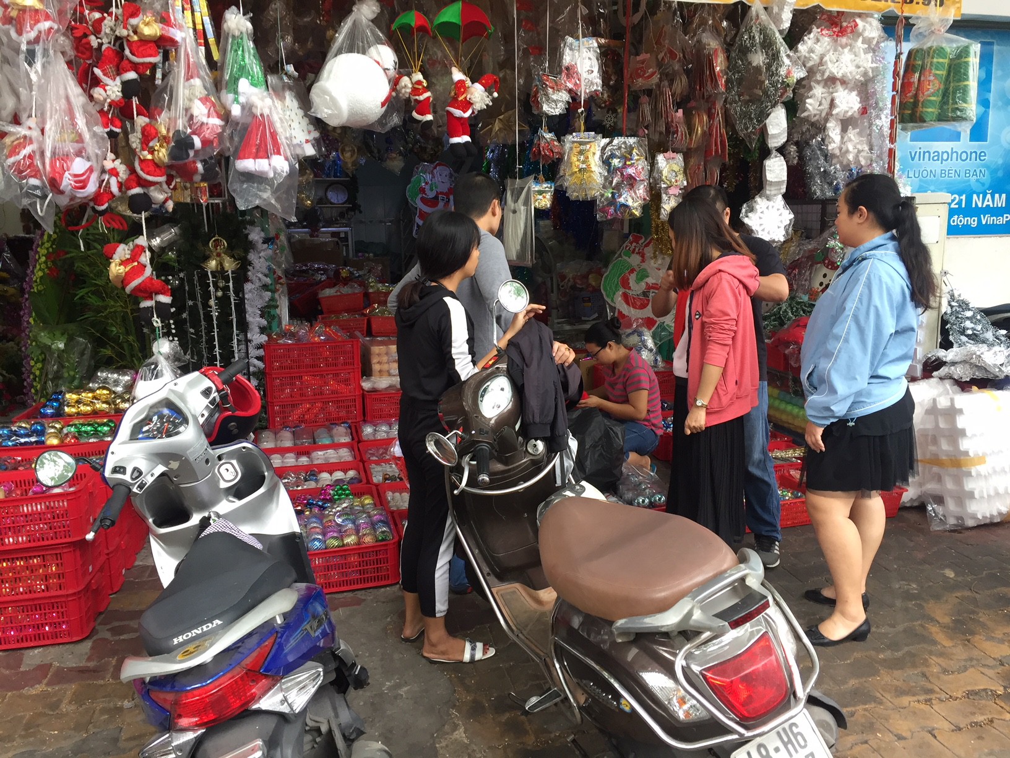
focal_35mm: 29
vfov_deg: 48.2
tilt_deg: -10.4
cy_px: 379
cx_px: 505
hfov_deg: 61.7
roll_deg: +0.8
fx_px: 846
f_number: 2.2
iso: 32
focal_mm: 4.15
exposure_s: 1/33
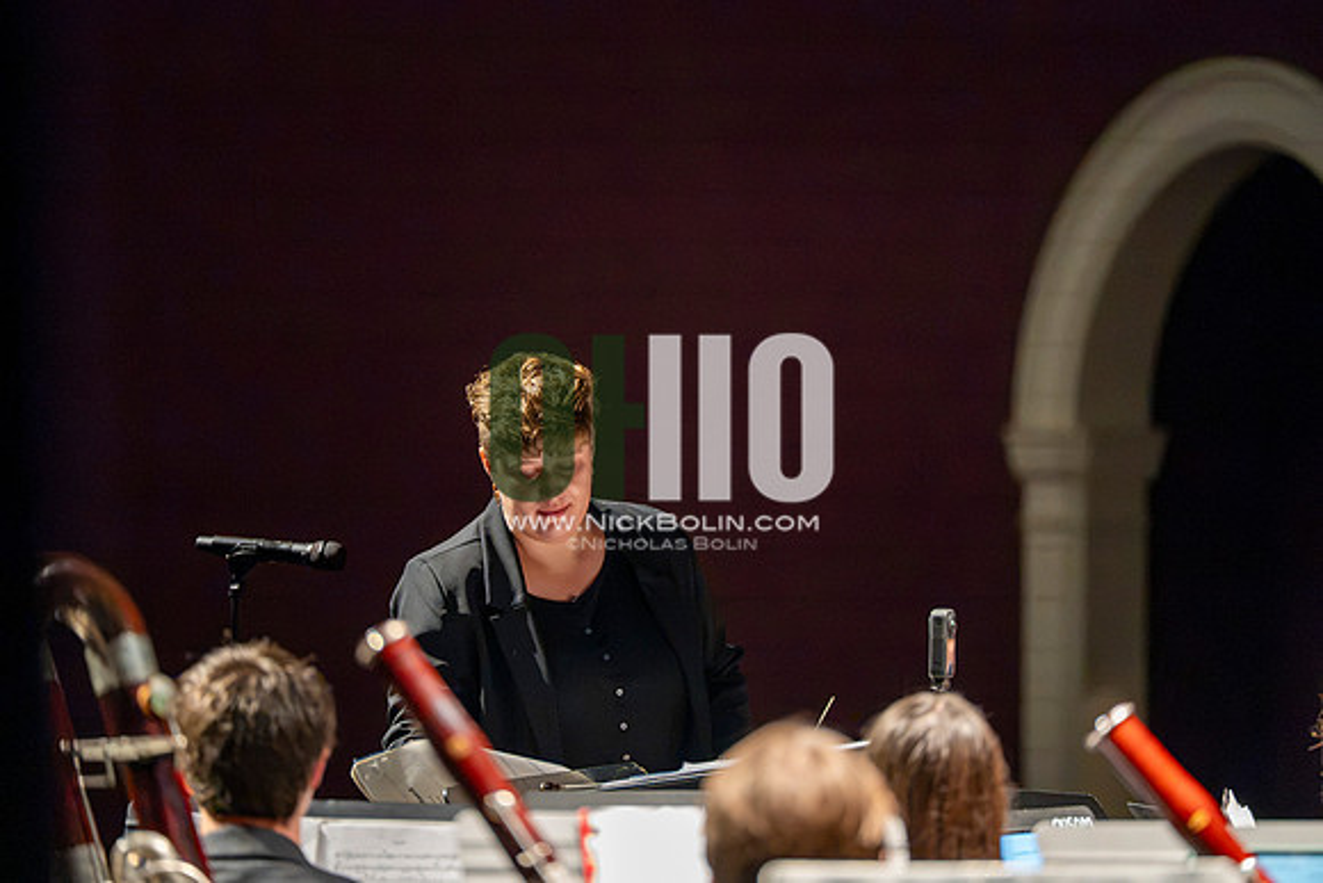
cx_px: 662
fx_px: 7351
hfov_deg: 10.3
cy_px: 442
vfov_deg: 6.9
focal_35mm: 200
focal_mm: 200
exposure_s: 1/640
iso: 12800
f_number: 2.8
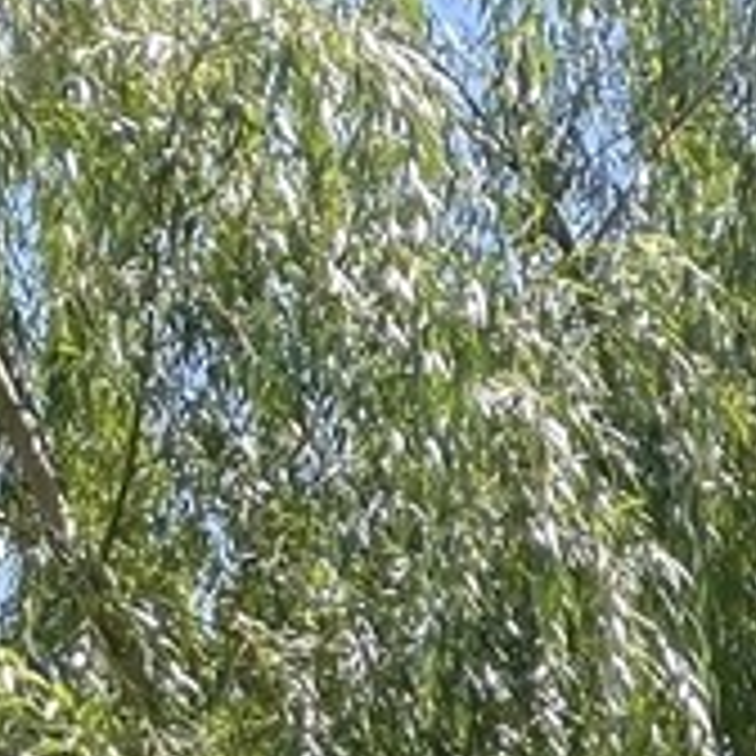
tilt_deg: -5.9
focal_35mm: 140
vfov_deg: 9.6
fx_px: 3459
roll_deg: -1.1
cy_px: 2268
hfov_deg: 10.9
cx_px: 1706
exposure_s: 1/515
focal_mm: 4.2
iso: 32
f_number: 1.6
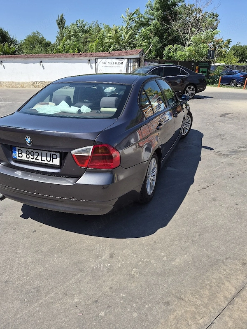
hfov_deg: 58.9
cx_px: 124
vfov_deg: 73.9
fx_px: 219
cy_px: 164
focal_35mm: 23
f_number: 1.8
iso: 80
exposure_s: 1/5000
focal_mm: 5.4
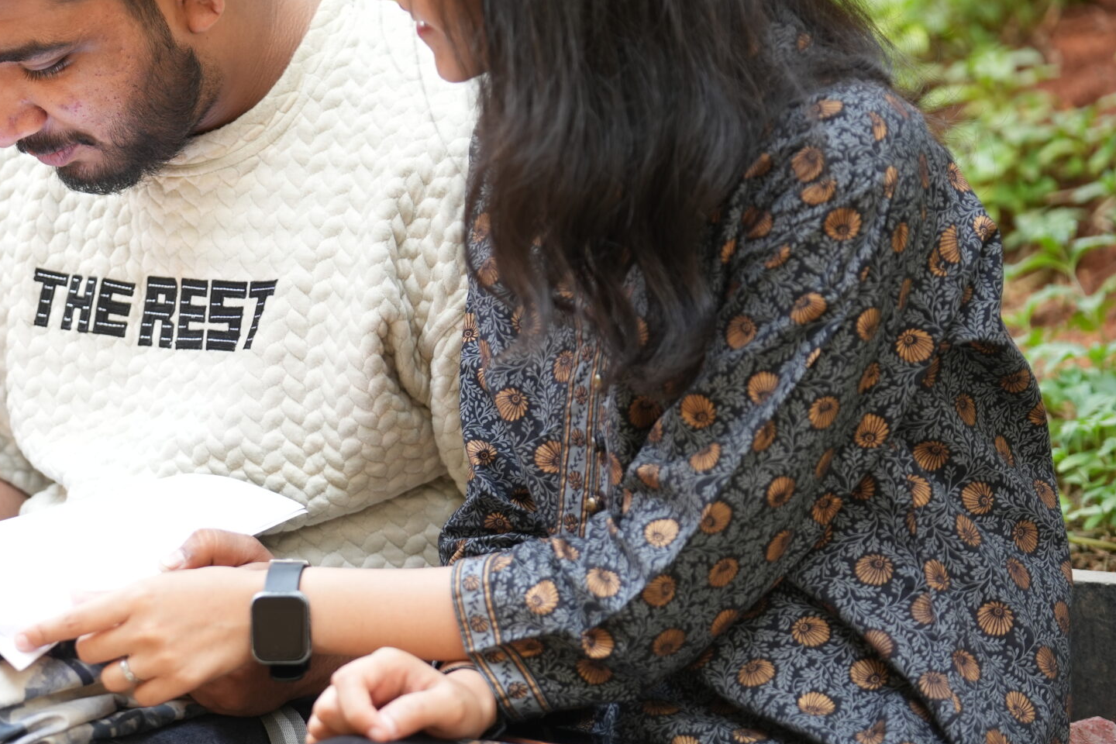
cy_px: 301
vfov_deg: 7.2
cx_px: 138
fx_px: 5952
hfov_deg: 10.7
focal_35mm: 192
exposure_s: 1/250
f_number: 2.8
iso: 400
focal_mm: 108
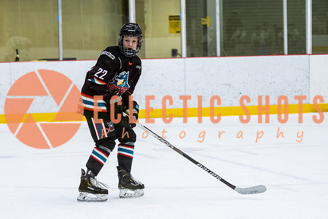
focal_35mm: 163
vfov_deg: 8.5
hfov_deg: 12.6
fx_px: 1481
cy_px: 112
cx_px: 126
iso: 1600
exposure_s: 1/640
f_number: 2.8
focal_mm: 86
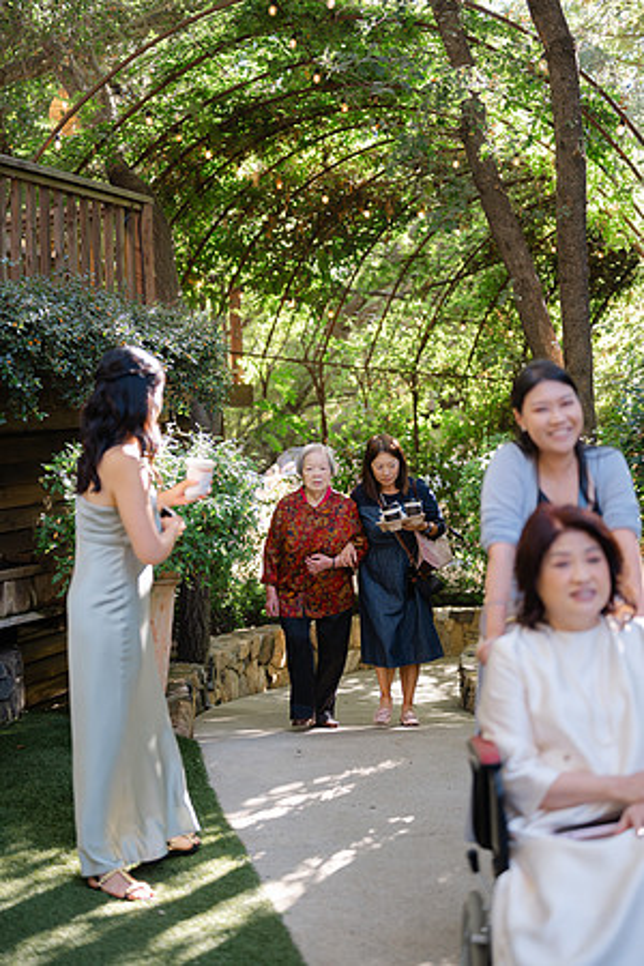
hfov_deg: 27.0
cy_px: 483
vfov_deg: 39.6
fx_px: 1342
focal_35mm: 50
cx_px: 322
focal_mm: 50
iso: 64
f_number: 1.8
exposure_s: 1/80
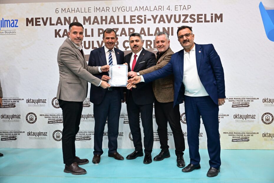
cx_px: 137
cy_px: 92
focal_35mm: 32
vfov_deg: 41.7
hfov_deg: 59.5
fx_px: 240
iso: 4000
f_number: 2.8
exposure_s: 1/400
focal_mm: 31.5
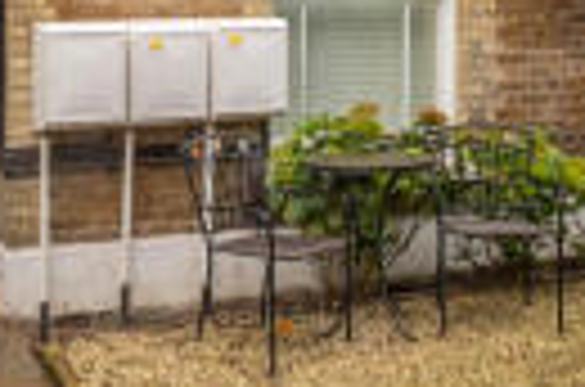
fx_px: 892
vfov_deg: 23.5
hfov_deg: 35.8
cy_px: 7
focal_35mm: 55
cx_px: 176
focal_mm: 10
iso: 400
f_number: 18
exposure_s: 1/20
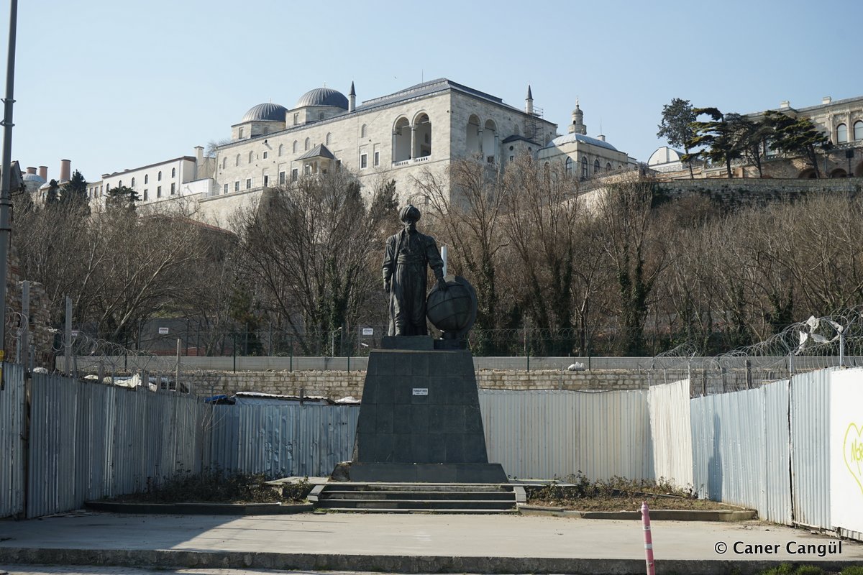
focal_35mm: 48
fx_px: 1151
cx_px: 432
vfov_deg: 28.1
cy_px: 288
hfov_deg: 41.1
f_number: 6.3
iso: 100
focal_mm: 48
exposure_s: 1/400
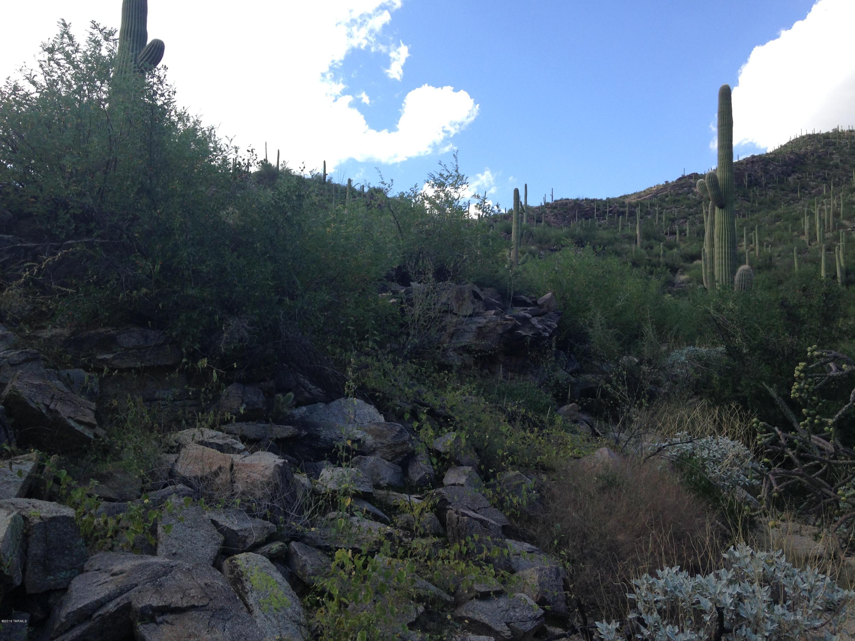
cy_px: 320
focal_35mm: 33
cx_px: 428
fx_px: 815
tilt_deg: +6.3
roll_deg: -2.8
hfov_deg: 55.4
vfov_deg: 42.9
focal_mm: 4.12
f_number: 2.4
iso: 50
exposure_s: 1/616
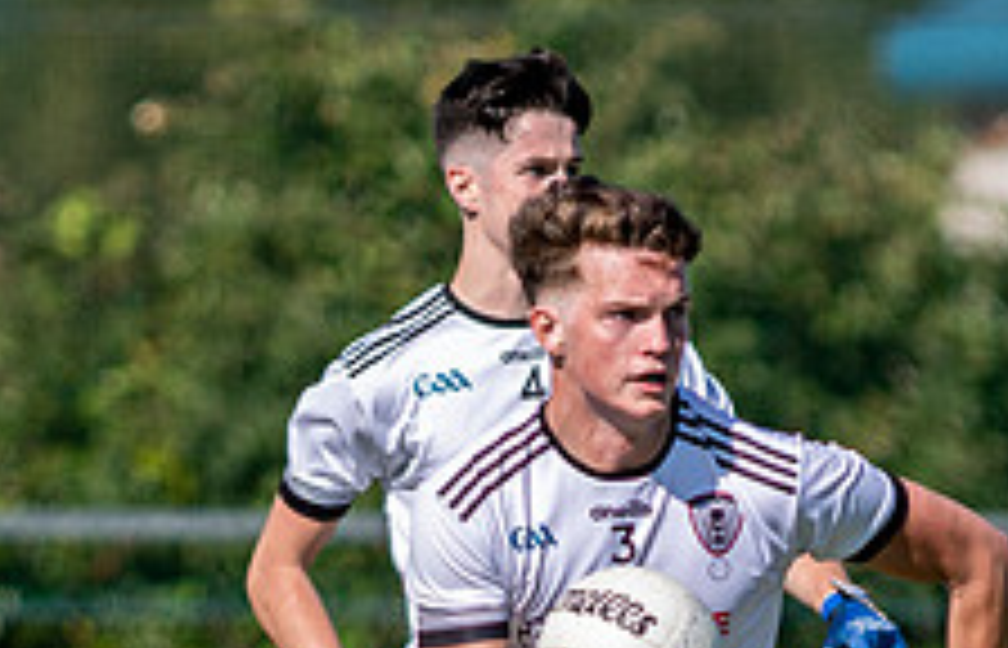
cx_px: 571
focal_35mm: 1782
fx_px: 49351
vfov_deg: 0.8
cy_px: 920
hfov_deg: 1.2
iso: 125
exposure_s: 1/2500
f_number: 2.8
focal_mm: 300
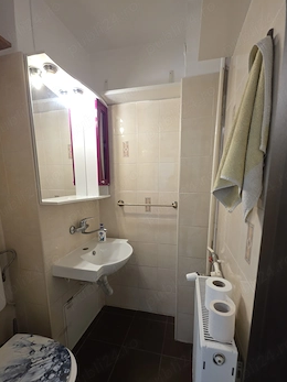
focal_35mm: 15
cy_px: 215
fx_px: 166
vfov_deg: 97.7
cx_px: 141
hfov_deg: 81.7
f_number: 1.9
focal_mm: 2.2
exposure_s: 1/50
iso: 250
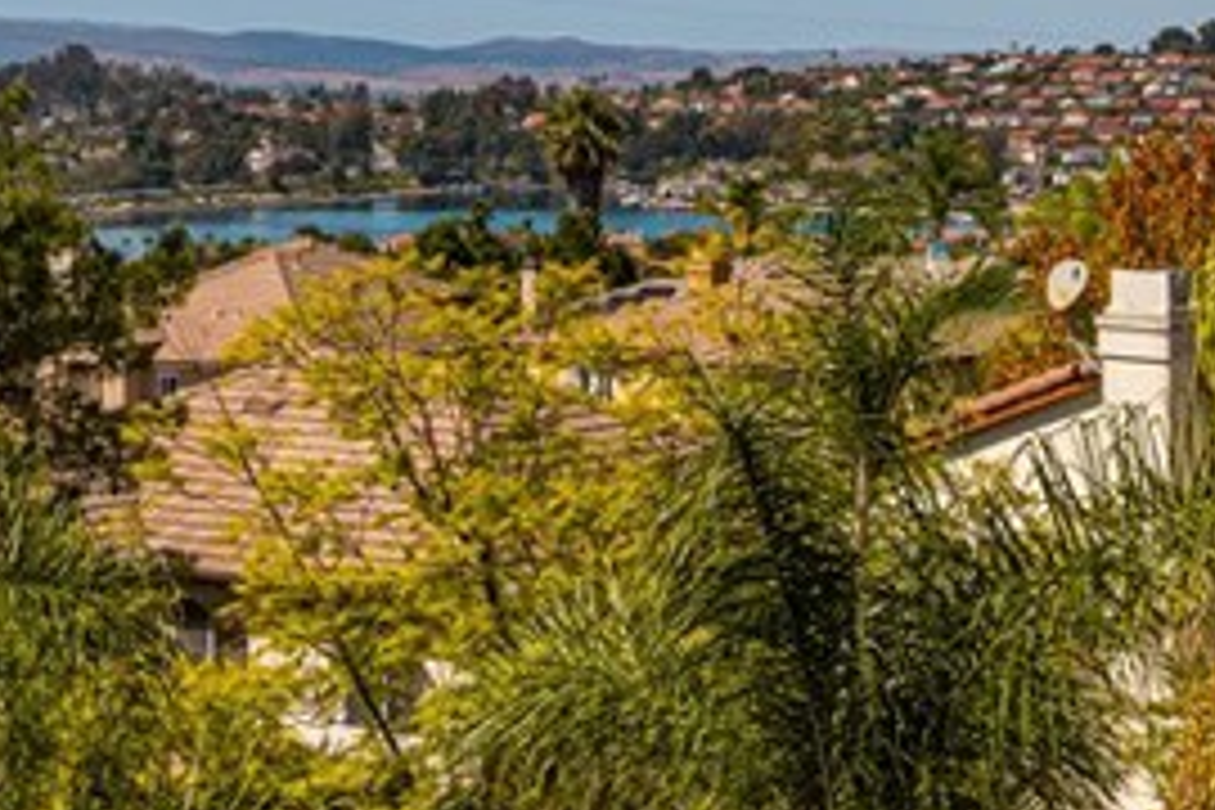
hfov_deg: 17.8
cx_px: 904
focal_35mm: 114
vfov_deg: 11.7
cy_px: -209
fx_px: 3847
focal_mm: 30
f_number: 11
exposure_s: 1/200
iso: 80
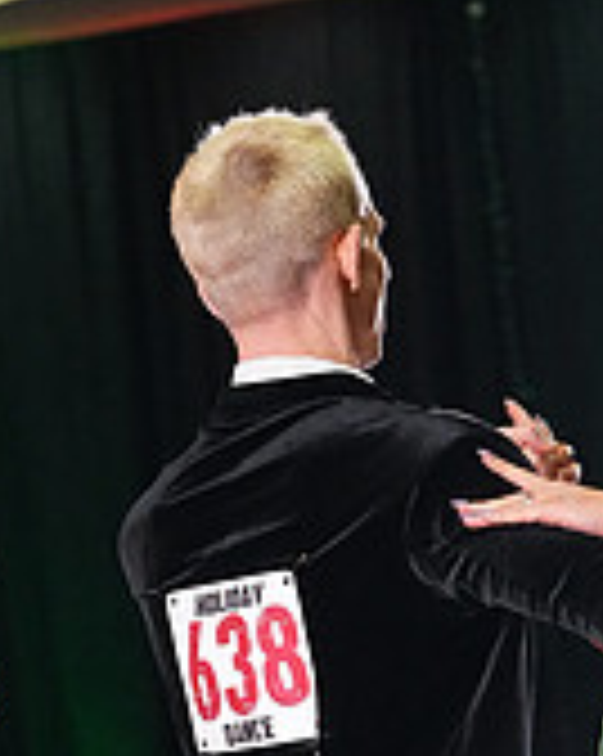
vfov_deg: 6.3
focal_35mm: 305
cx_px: 484
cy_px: 990
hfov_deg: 5.1
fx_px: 6816
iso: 6400
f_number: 4.5
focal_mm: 94
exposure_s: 1/400
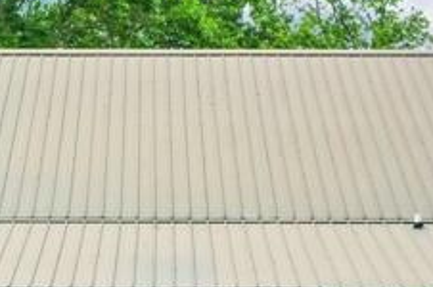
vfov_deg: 10.6
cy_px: 320
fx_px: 1525
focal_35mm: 127
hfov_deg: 16.1
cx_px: 163
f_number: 4.5
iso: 100
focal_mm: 10.26
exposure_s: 1/200
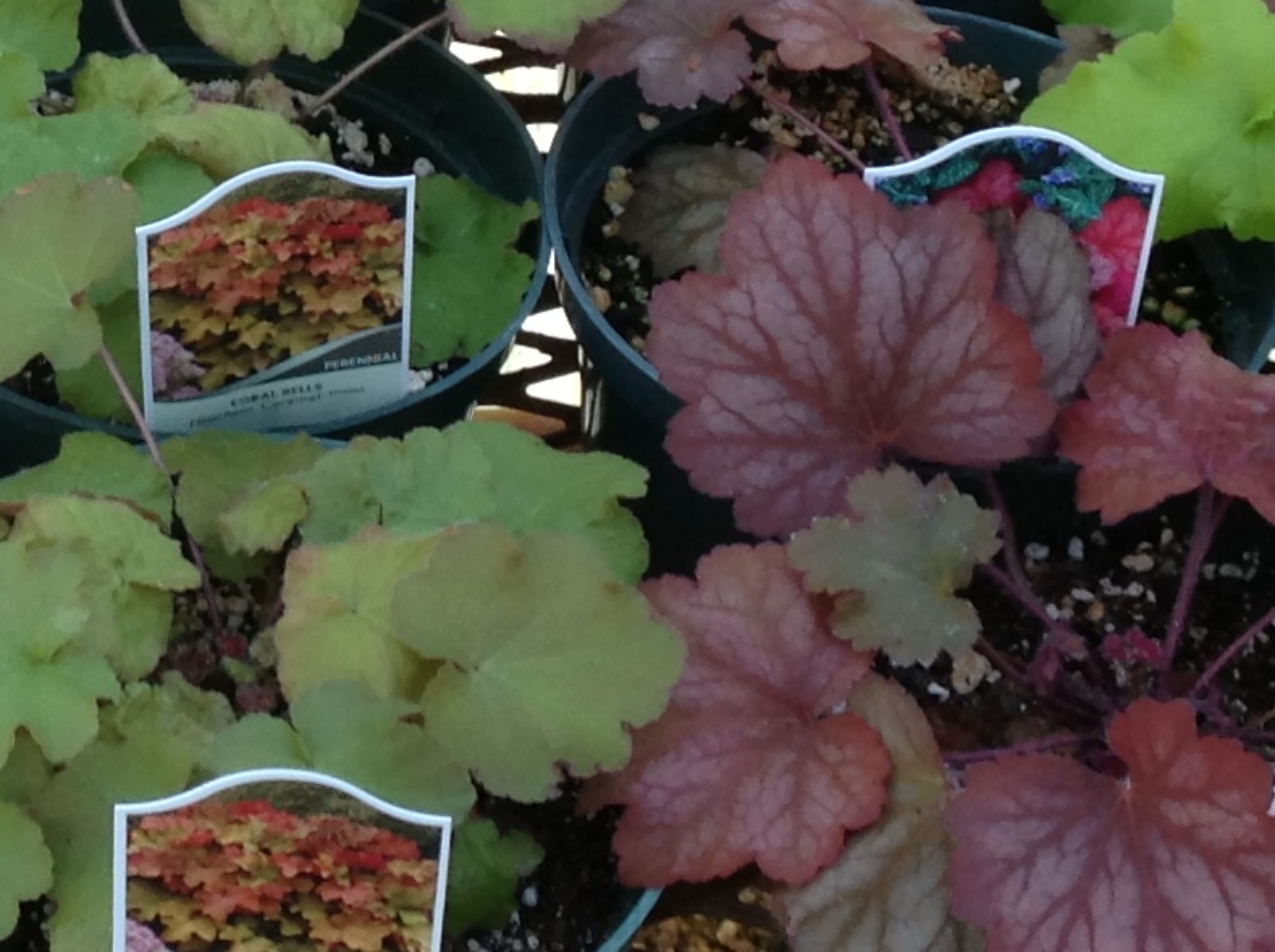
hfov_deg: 16.7
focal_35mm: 115
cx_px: -76
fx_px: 4229
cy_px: 73
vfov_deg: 12.7
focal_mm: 4.28
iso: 50
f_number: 2.4
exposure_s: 1/15
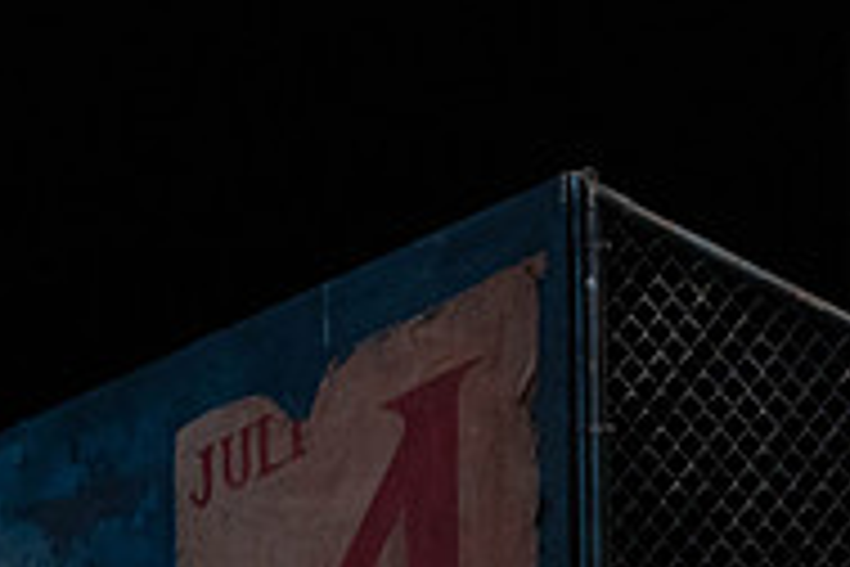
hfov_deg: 3.7
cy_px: 866
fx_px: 13198
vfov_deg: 2.5
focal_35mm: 559
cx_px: 792
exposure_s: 1/400
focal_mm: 182
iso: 3200
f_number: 4.5
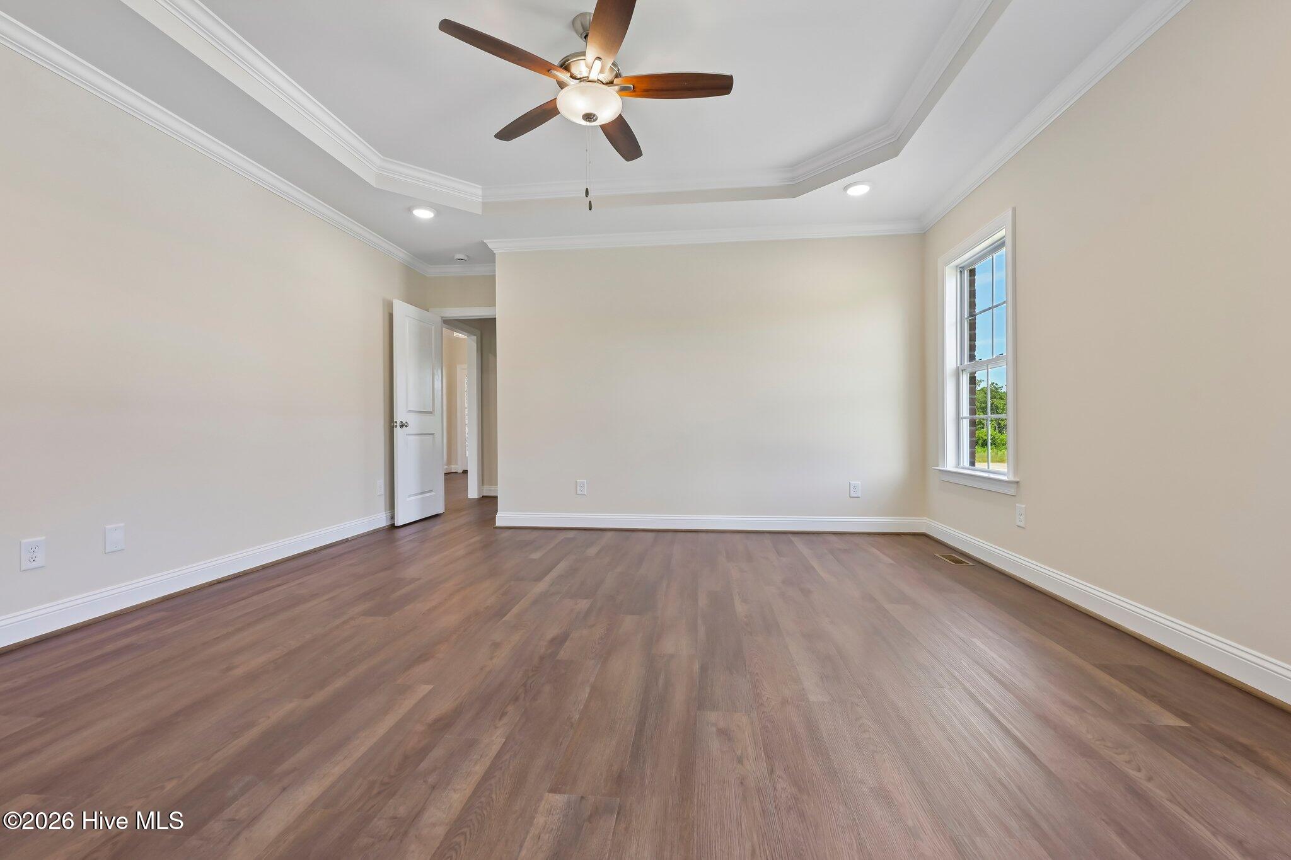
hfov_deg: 104.3
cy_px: 430
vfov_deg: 81.2
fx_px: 502
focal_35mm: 14
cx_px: 646
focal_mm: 14
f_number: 8
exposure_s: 1/40
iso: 250
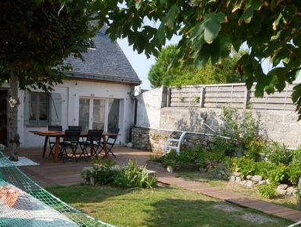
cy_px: 168
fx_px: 322
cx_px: 129
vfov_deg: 37.9
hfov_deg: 49.9
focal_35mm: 37
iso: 200
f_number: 5.6
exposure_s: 1/320
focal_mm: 12
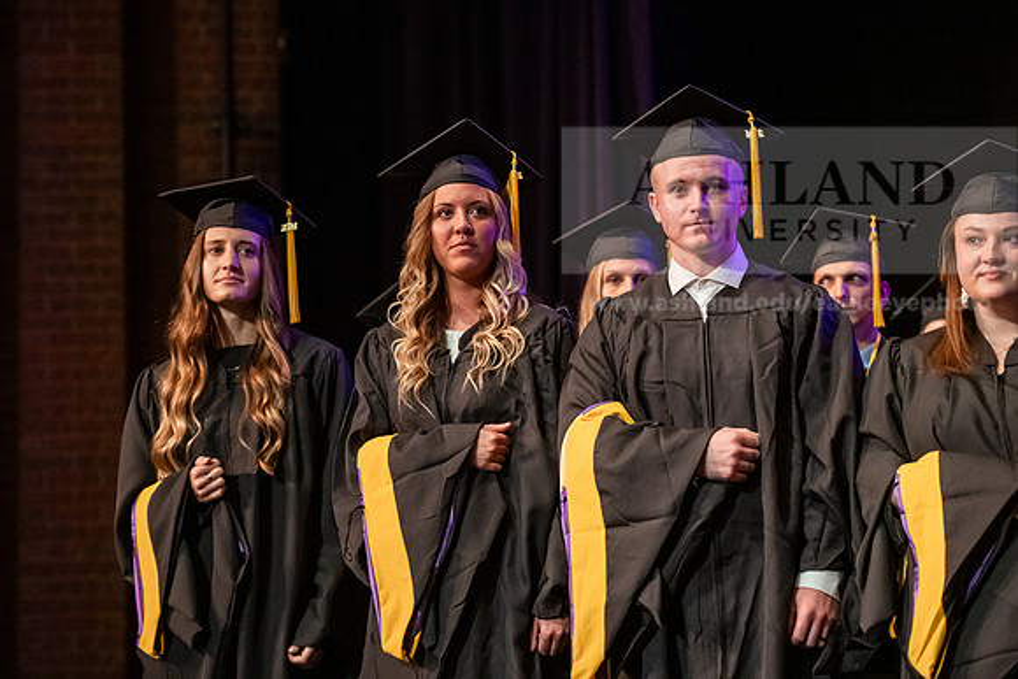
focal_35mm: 100
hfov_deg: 20.4
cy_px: 340
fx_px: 2828
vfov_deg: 13.7
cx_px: 509
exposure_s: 1/200
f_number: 3.2
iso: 5000
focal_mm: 100
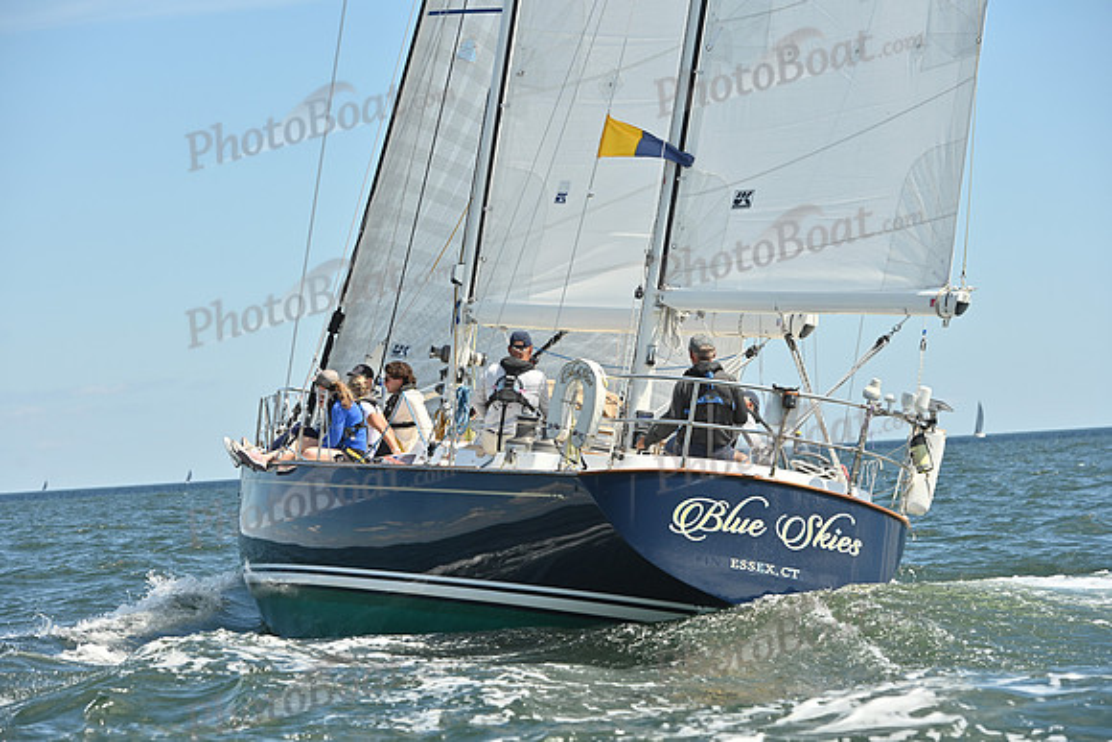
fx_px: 4171
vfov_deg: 10.2
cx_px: 556
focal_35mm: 135
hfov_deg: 15.2
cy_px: 371
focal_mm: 135
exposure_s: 1/1250
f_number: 8
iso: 250
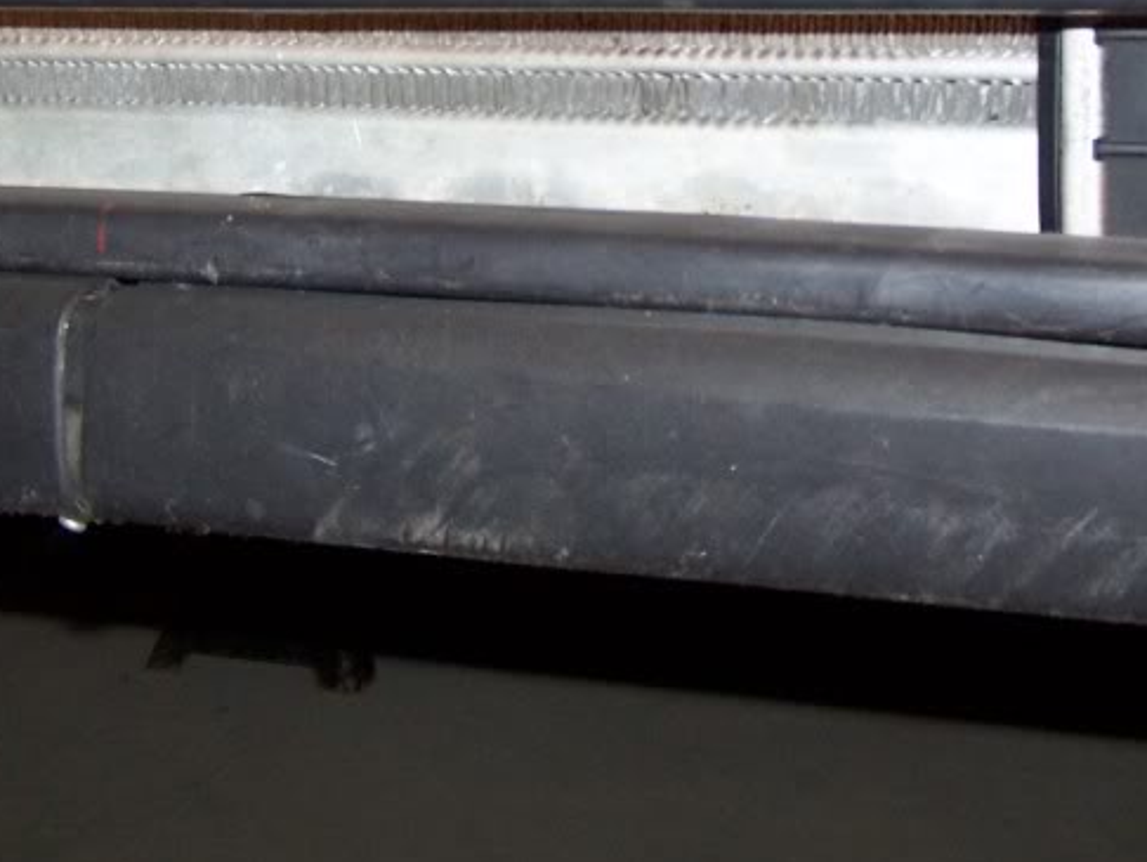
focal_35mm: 80
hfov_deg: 24.4
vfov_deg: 18.2
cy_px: 102
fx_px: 2652
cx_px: 625
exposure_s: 1/60
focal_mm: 6.3
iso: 140
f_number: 2.8
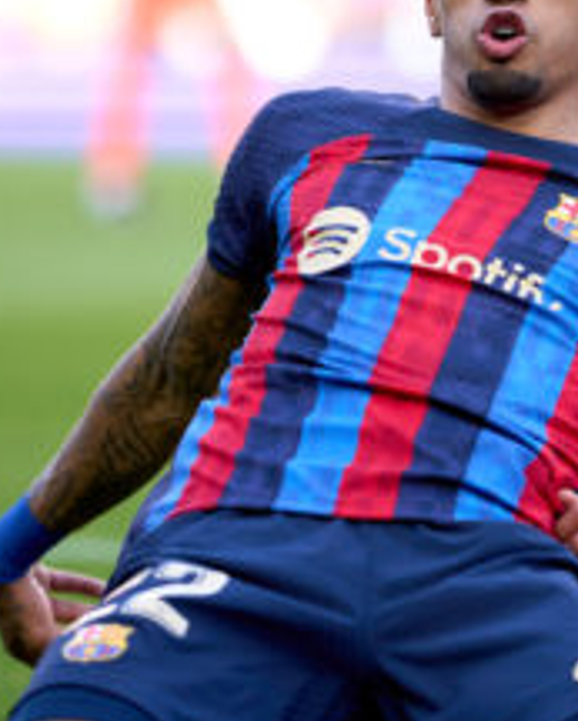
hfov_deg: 3.5
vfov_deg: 4.4
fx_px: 9381
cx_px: 428
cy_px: 237
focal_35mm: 439
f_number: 1.8
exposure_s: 1/3200
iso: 400
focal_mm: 135
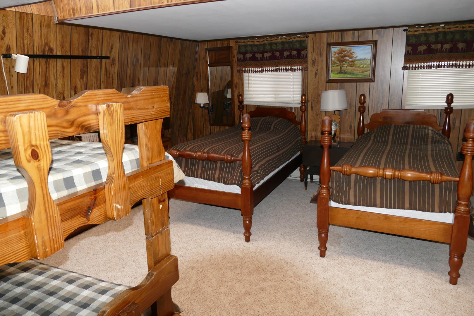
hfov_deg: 71.5
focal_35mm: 25
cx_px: 237
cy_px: 158
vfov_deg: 51.3
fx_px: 329
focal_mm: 9.12
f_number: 2.8
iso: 800
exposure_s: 1/80
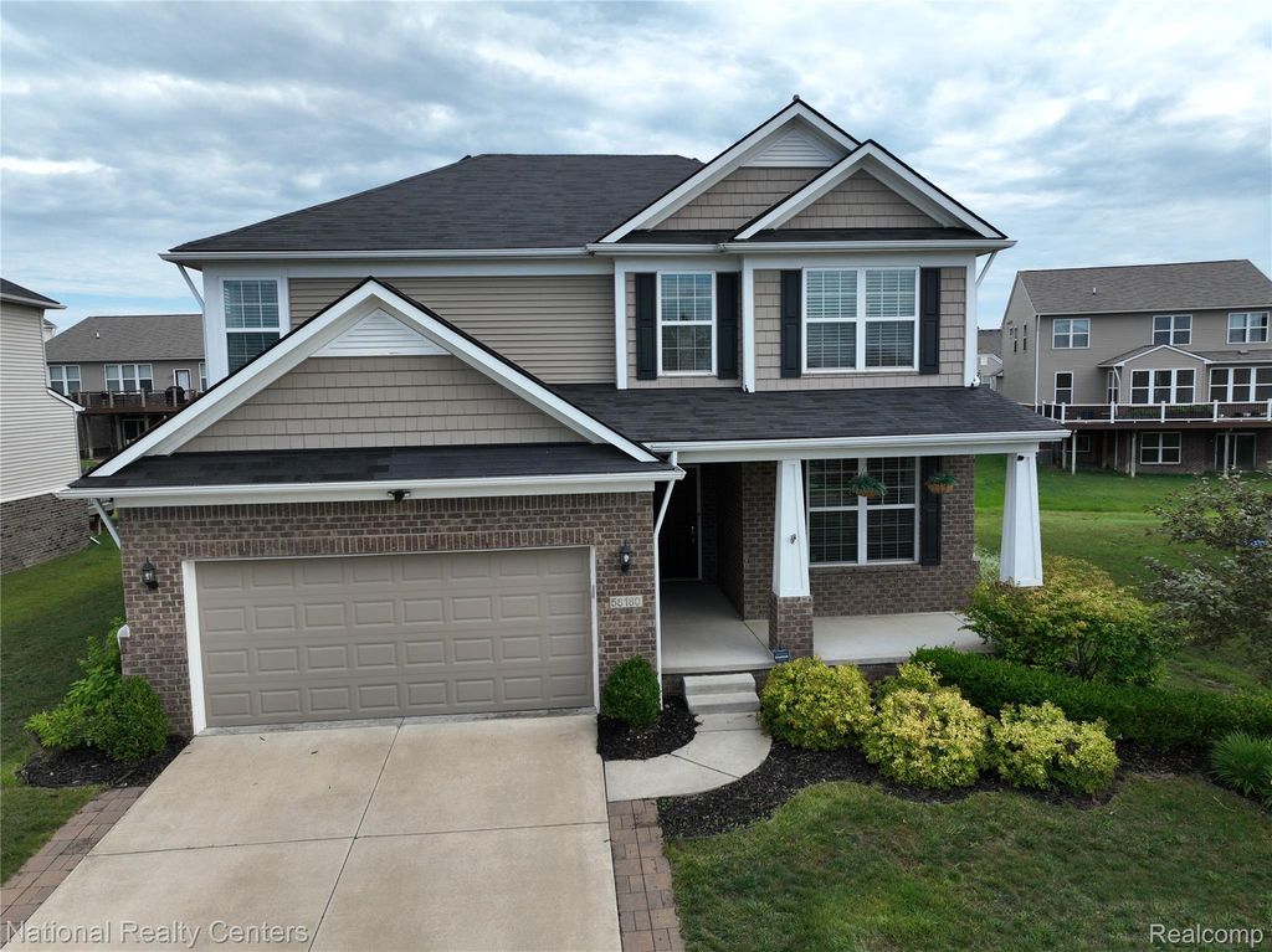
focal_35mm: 24
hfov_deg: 71.6
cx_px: 636
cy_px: 476
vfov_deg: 56.8
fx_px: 881
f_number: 2.8
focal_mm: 12.29
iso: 130
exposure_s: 1/1600
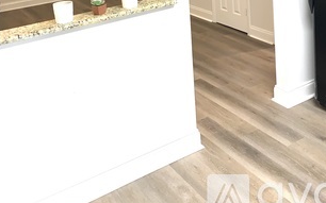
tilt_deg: -7.6
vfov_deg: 25.3
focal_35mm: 45
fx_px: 400
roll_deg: +3.3
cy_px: -49
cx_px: 180
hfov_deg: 44.3
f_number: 1.8
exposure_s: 1/22
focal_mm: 4.25
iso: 25
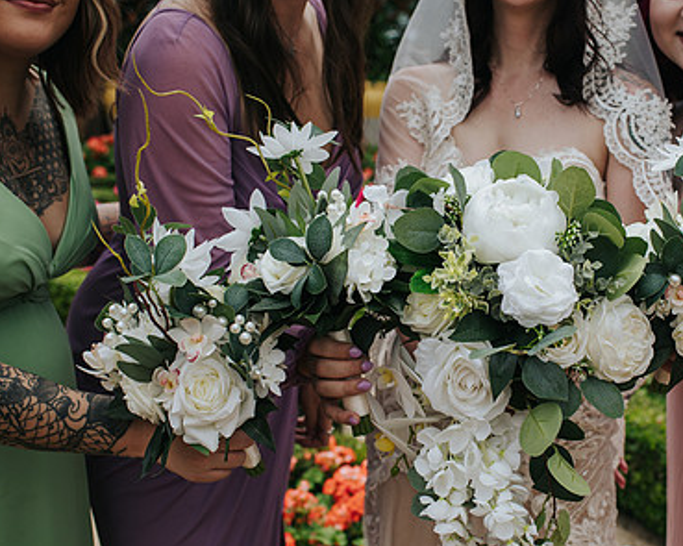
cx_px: 444
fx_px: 1132
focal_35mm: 56
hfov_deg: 33.3
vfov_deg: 27.1
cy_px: 307
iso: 320
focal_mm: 35
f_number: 3.5
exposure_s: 1/1250
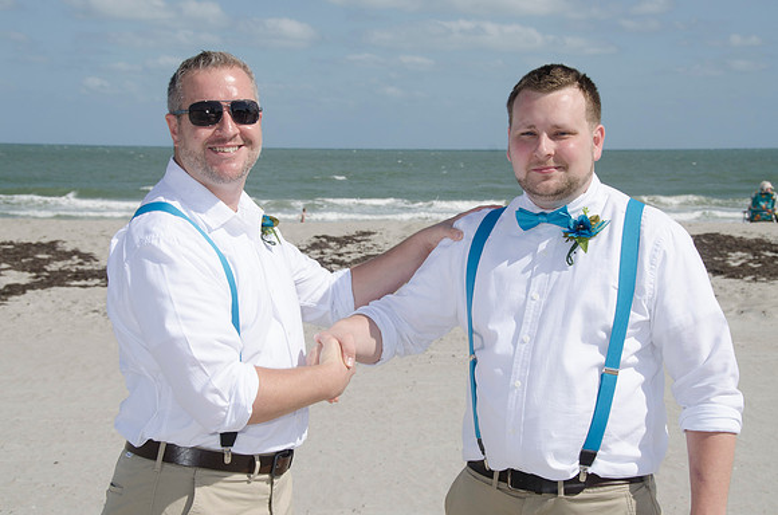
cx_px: 389
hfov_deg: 28.1
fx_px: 1553
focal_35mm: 72
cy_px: 258
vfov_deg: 18.8
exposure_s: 1/250
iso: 100
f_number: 11
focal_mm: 48
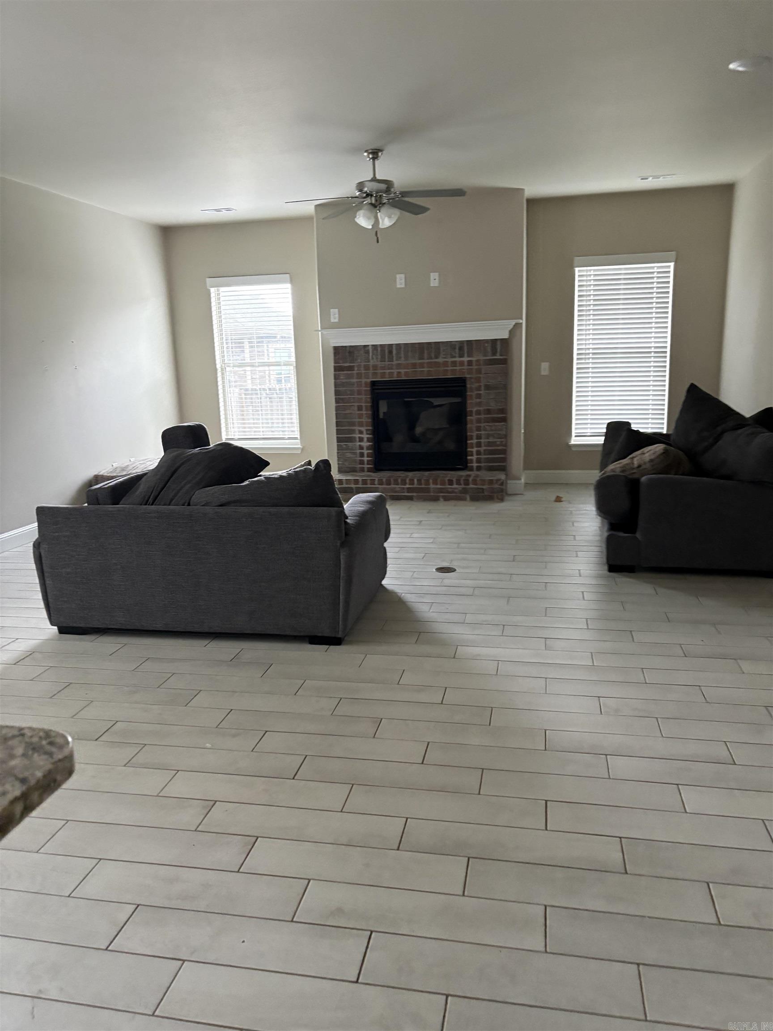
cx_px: 386
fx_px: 774
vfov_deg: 67.3
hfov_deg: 53.1
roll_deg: +2.0
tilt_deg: -11.8
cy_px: 516
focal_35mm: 26
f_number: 1.6
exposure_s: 1/60
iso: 400
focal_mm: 5.96
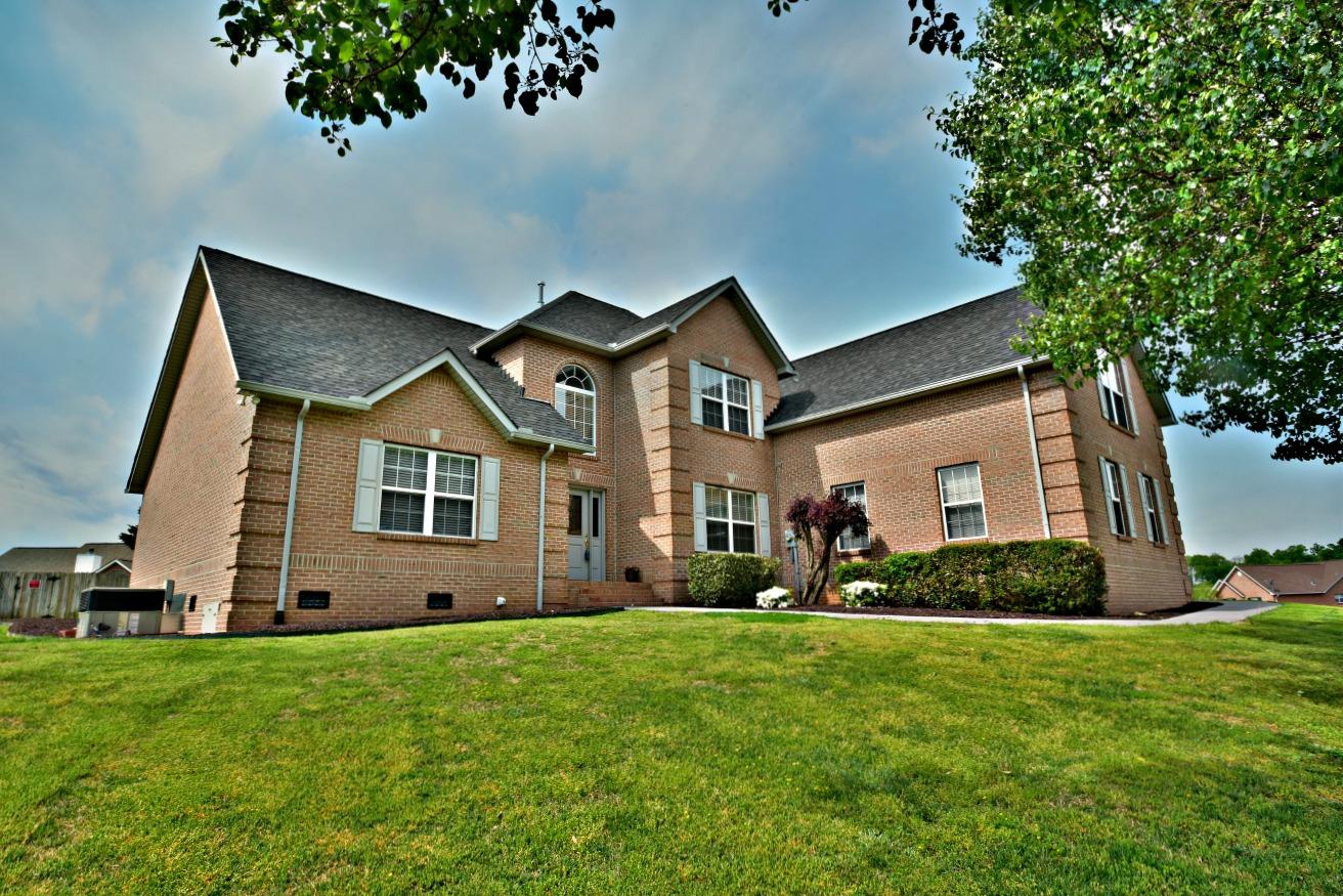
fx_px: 672
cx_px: 672
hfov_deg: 90.0
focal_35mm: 18
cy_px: 448
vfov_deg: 67.4
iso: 100
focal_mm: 12
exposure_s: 1/40
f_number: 22
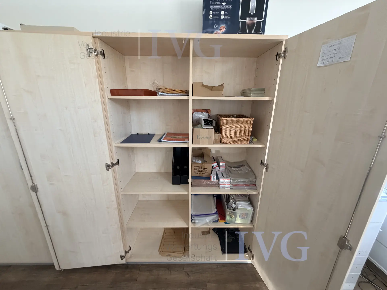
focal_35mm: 14
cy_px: 145
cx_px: 194
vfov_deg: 85.7
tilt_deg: -16.1
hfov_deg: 102.1
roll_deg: -0.2
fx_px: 157
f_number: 2.2
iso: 320
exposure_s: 1/121
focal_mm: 2.22
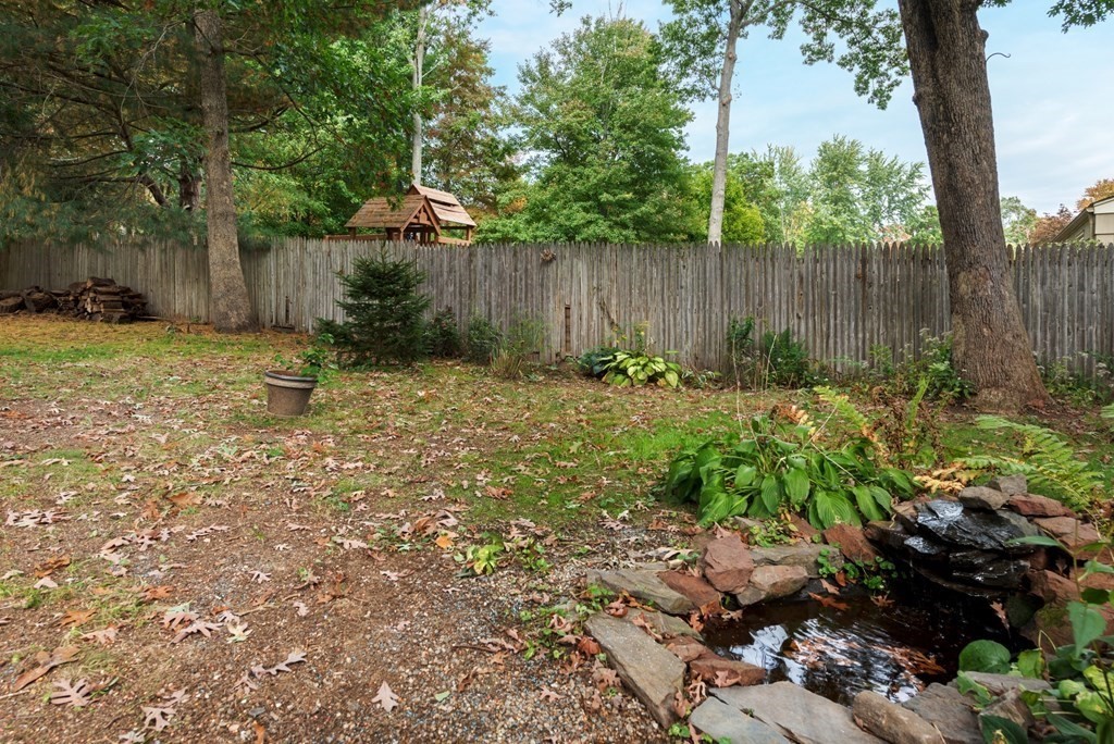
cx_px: 557
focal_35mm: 21
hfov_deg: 81.2
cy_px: 372
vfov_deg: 59.6
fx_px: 650
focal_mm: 21
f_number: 8
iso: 100
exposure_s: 1/13
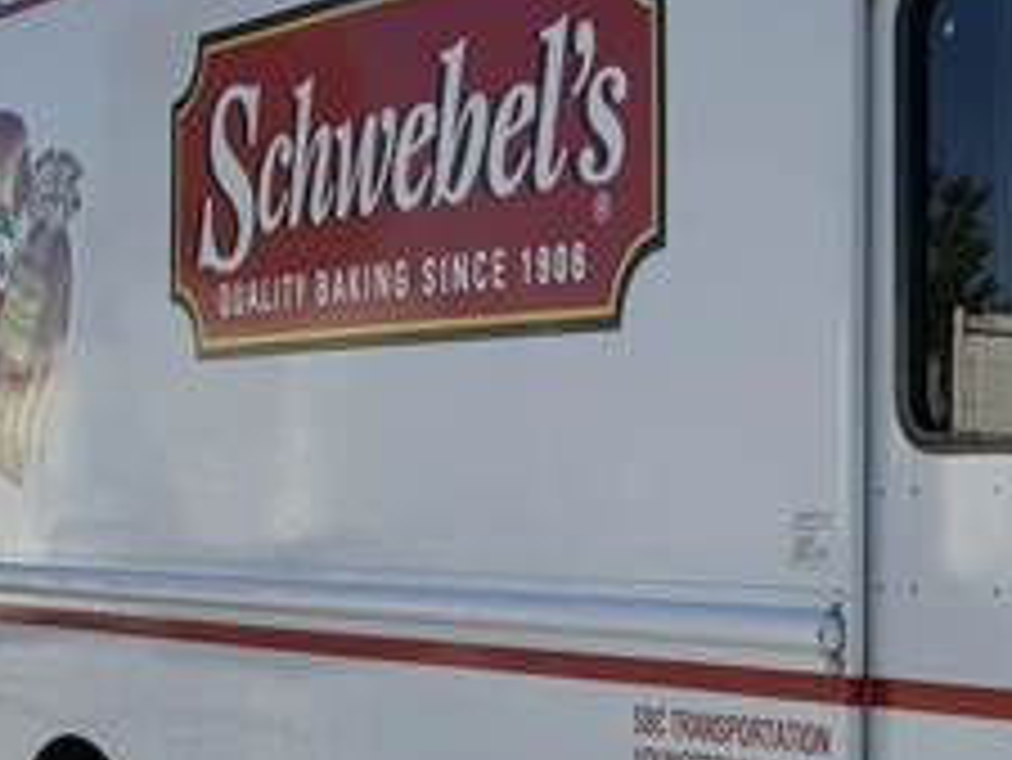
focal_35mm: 80
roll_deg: +0.5
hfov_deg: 22.2
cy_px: 578
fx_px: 2340
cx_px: 1277
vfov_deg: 18.3
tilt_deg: -0.3
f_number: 1.78
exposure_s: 1/5714
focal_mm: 6.76
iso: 80
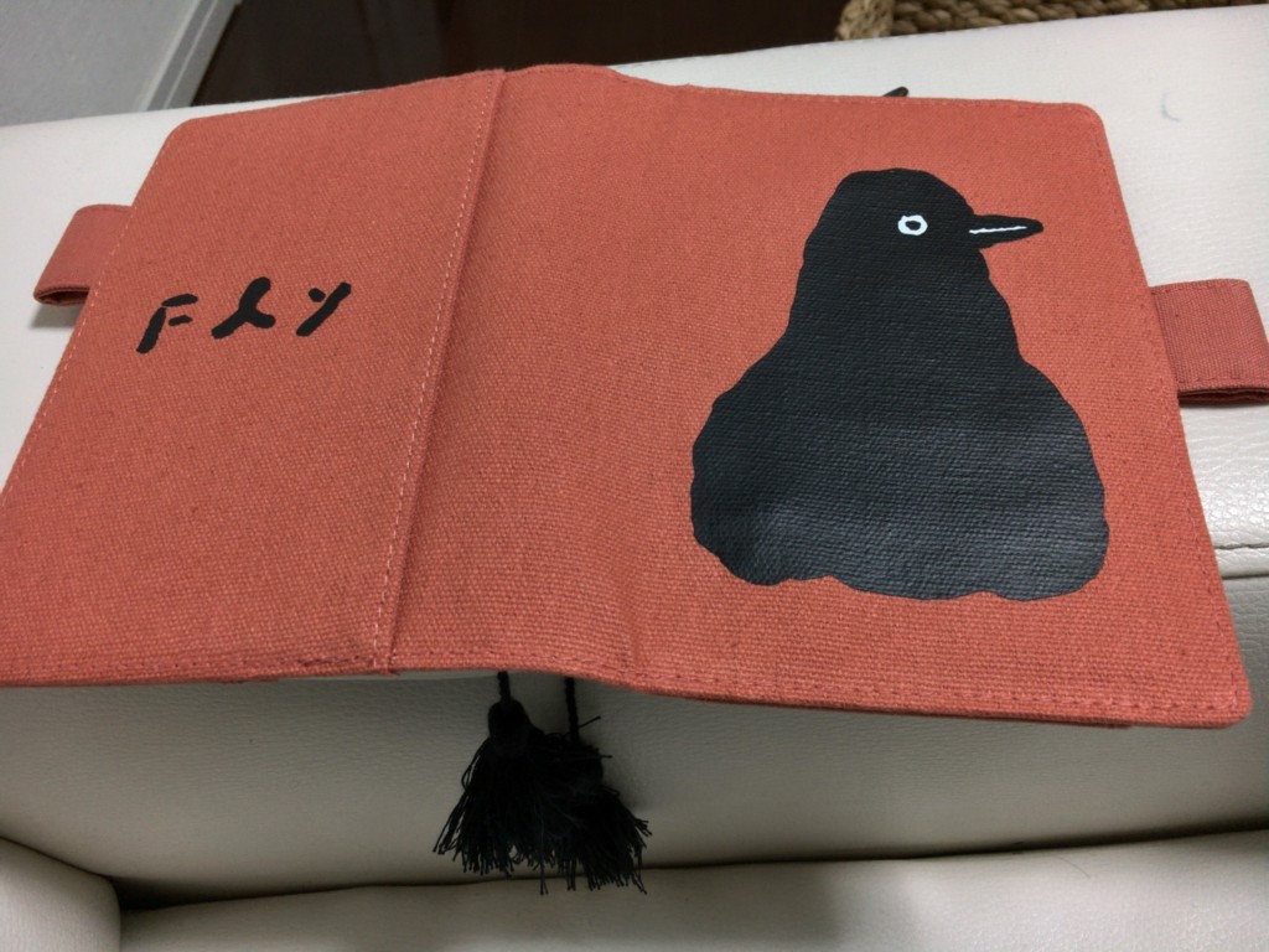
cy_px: 476
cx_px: 634
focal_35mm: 29
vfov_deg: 48.2
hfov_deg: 61.7
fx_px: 1063
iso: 50
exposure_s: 1/30
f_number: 2.2
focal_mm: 4.15
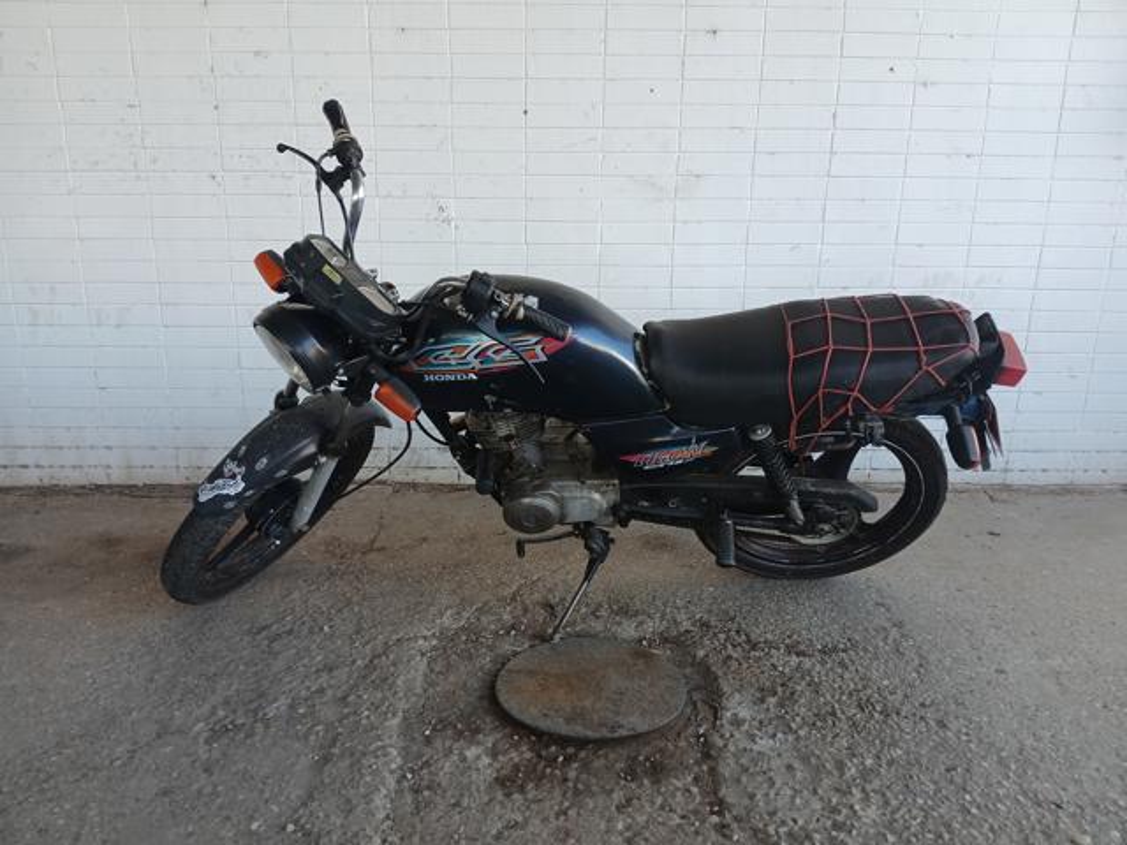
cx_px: 564
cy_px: 422
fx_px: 846
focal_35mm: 26
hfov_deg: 67.3
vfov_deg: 53.1
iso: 50
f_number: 1.8
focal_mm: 3.98
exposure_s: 1/60
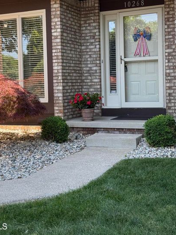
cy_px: 95
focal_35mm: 59
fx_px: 400
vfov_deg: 32.6
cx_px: 70
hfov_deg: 24.8
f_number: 1.78
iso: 64
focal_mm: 6.76
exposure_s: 1/513
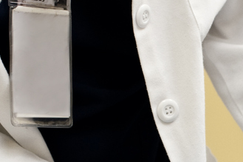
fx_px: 1289
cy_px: 259
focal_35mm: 191
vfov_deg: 7.1
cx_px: 322
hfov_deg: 10.5
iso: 800
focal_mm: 50
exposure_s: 1/200
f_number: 4
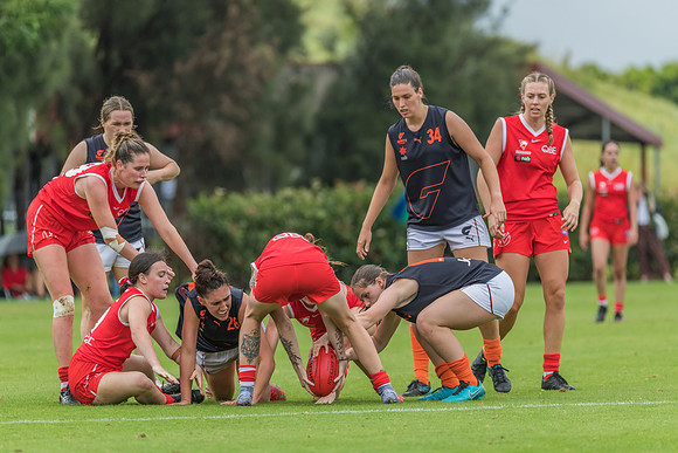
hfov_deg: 4.6
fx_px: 8503
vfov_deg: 3.0
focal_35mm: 451
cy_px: 226
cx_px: 339
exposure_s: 1/1250
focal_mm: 420
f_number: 6
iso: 720
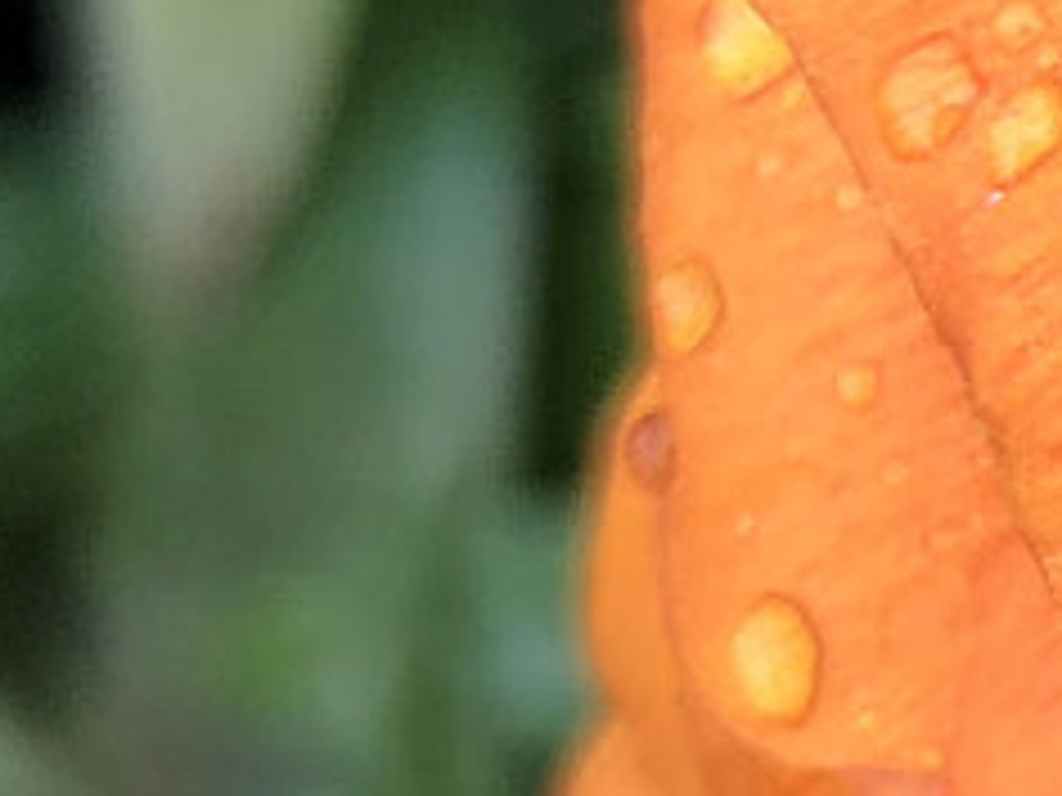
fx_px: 5829
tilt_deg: -58.2
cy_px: 598
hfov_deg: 9.1
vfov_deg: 7.8
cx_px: 2709
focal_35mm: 190
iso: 32
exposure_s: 1/100
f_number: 1.8
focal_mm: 4
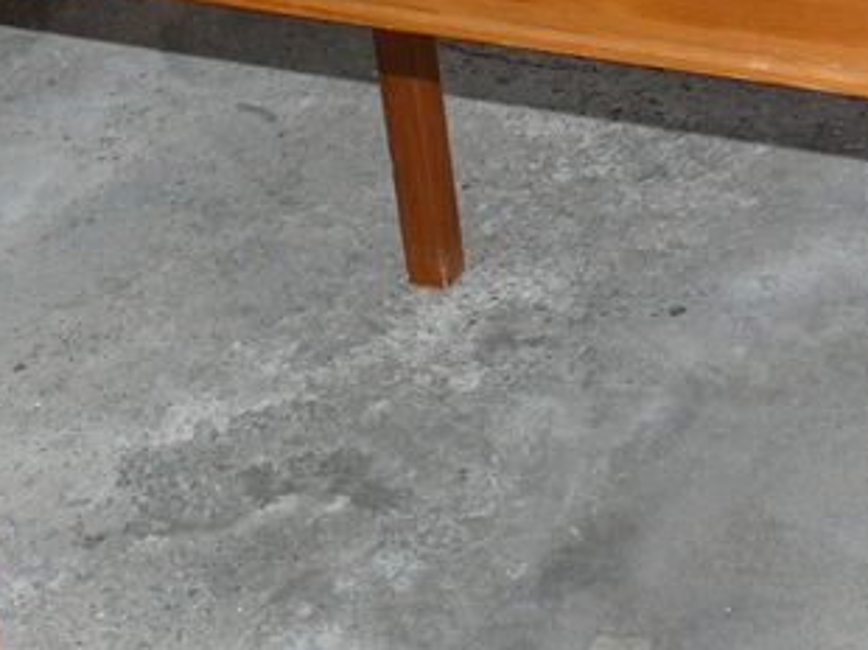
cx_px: 832
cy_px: 224
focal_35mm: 113
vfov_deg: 13.1
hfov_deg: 17.1
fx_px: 2831
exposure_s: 1/30
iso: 100
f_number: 2.8
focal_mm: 7.4
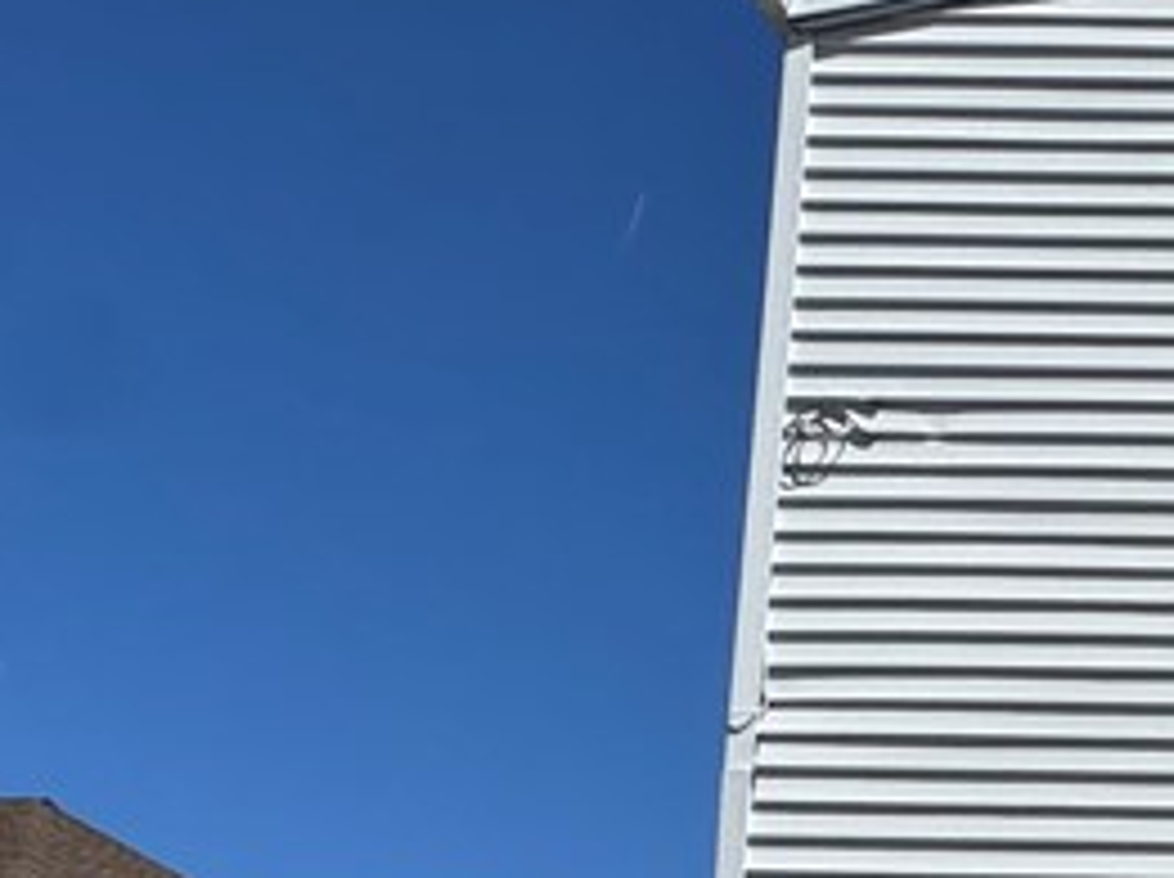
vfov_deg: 21.7
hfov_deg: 24.7
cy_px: 1346
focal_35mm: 55
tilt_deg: +5.4
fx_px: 1863
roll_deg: -1.0
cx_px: 1867
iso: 40
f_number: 2.2
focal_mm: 2.22
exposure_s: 1/4132
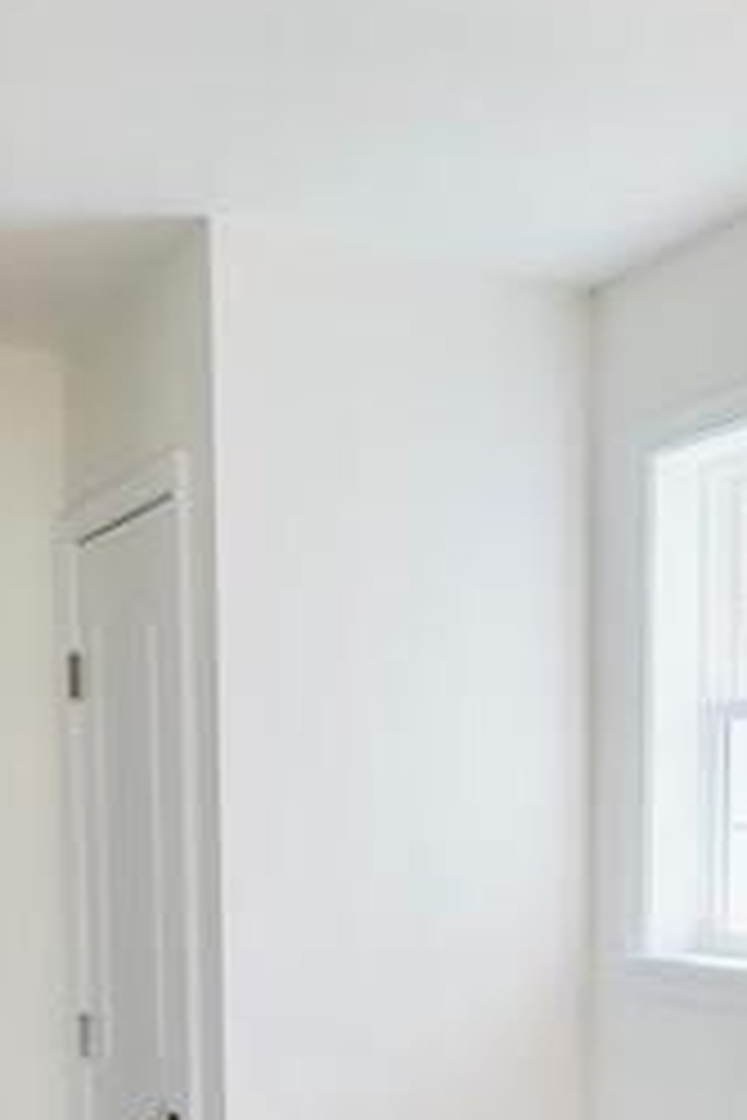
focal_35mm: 52
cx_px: 590
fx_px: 1618
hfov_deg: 25.6
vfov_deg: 35.9
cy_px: 1003
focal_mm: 12
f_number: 4
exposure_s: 1/160
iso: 400
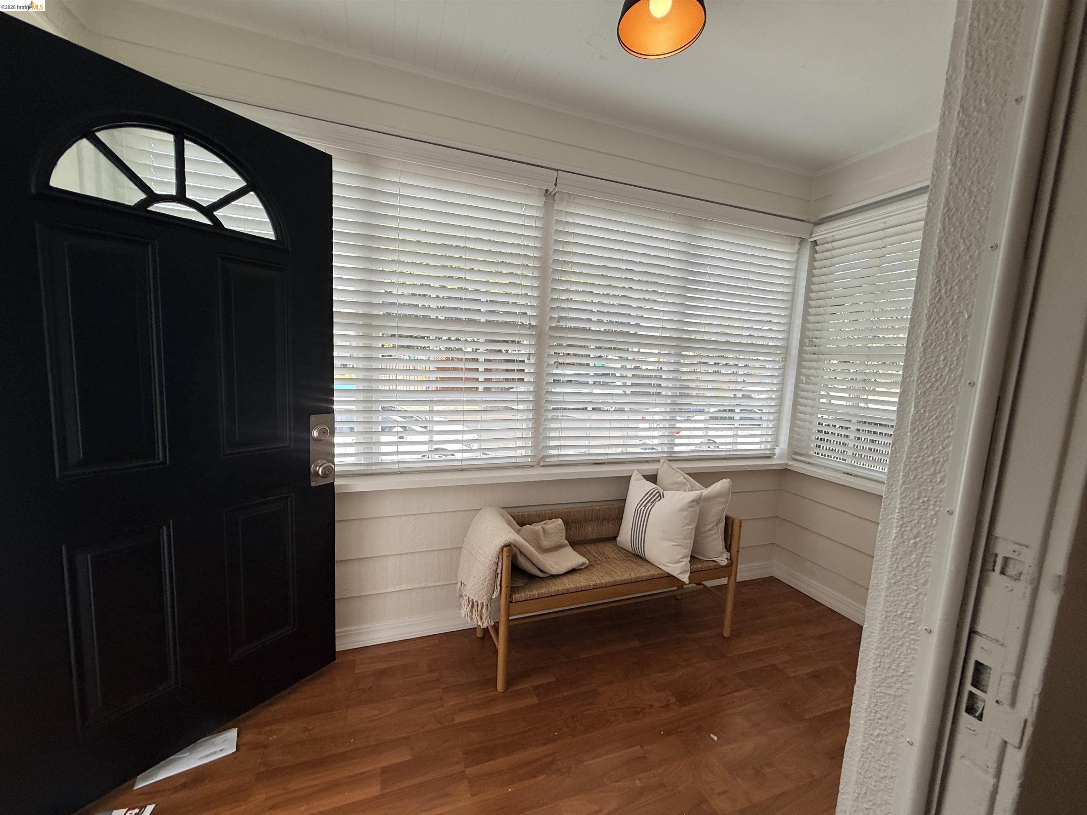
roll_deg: -2.8
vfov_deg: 85.7
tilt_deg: -5.7
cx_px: 544
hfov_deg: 102.1
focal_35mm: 14
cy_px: 408
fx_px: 440
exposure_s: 1/472
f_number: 2.2
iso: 64
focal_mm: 2.22
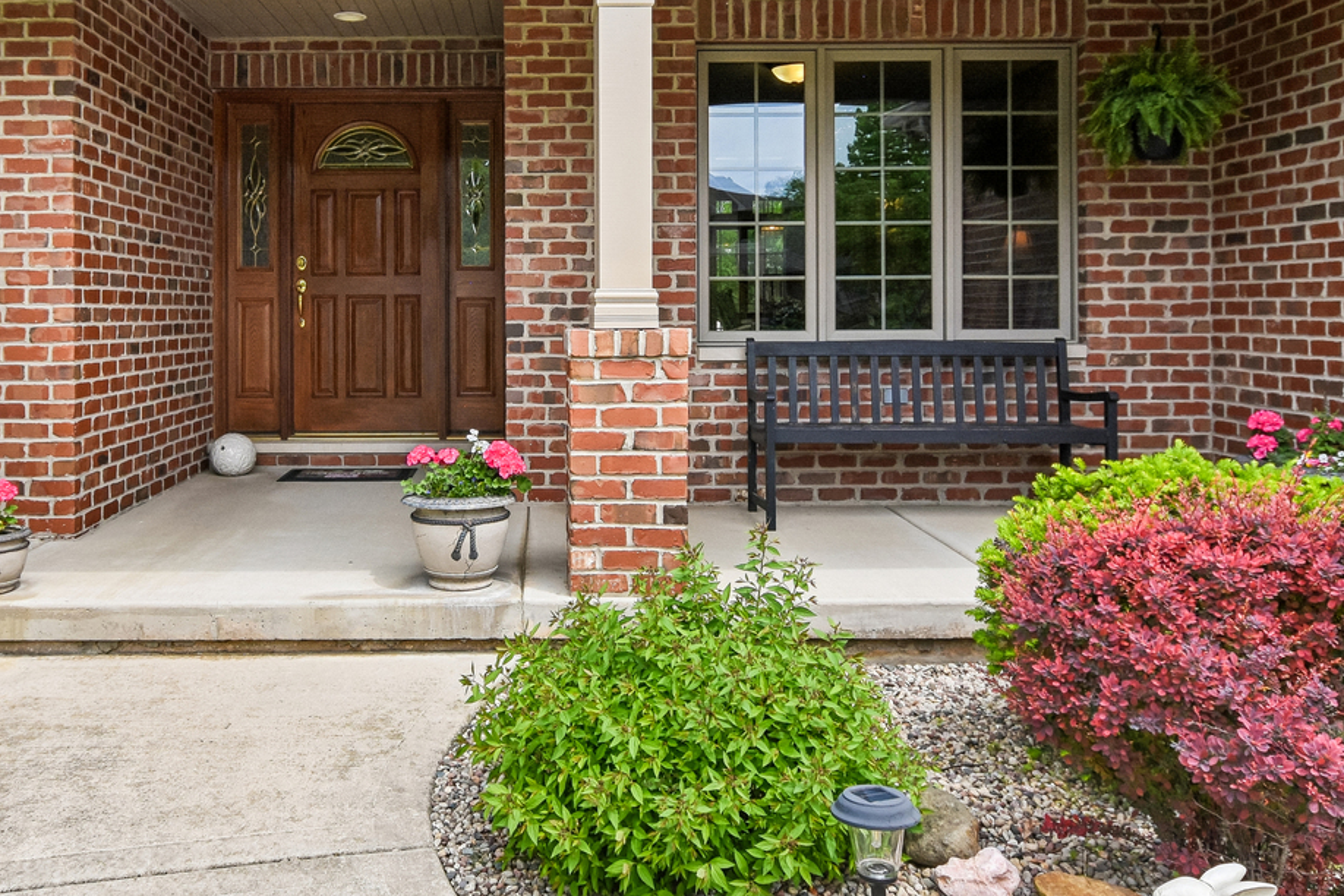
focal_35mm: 30
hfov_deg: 60.5
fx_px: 1136
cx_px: 521
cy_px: 310
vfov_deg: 42.5
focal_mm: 11.5
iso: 400
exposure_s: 1/640
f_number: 8
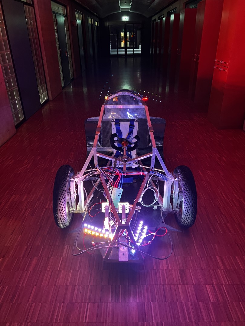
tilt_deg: -26.5
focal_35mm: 26
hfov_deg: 53.1
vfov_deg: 67.3
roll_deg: +0.7
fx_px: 245
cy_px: 163
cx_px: 122
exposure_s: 1/42
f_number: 1.5
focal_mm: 5.7
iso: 500
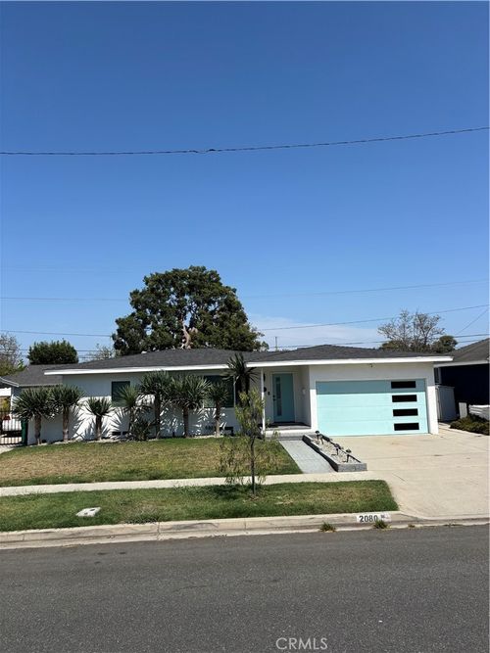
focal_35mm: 26
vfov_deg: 67.3
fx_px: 491
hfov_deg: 53.0
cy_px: 326
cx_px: 245
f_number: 1.6
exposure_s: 1/4854
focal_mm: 5.96
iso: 50
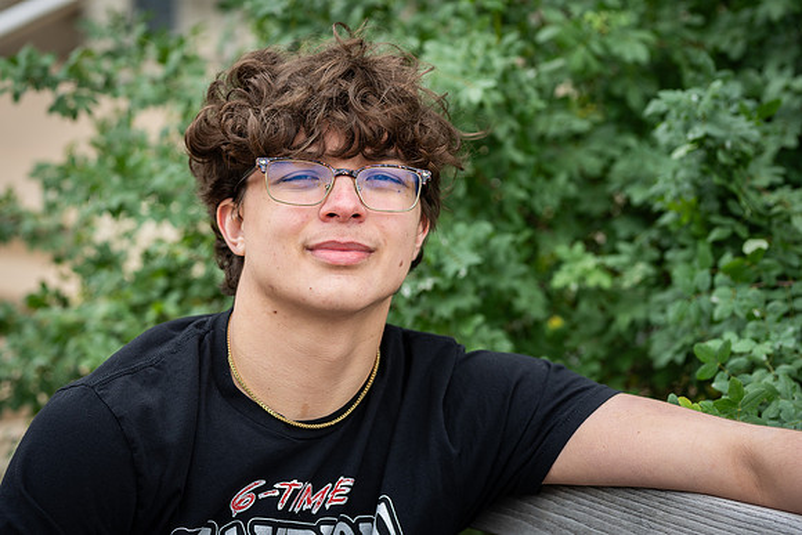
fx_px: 2230
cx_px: 337
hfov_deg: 20.4
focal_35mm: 100
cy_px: 222
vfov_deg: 13.7
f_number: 3.5
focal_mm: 85
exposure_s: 1/125
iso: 50
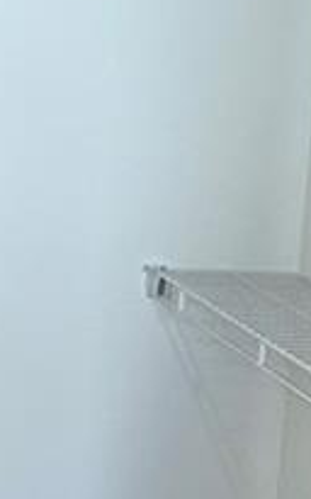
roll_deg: -3.1
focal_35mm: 87
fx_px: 1181
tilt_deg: -5.7
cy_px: 136
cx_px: -204
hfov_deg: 13.8
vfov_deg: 23.6
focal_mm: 2.22
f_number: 2.2
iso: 160
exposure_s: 1/120
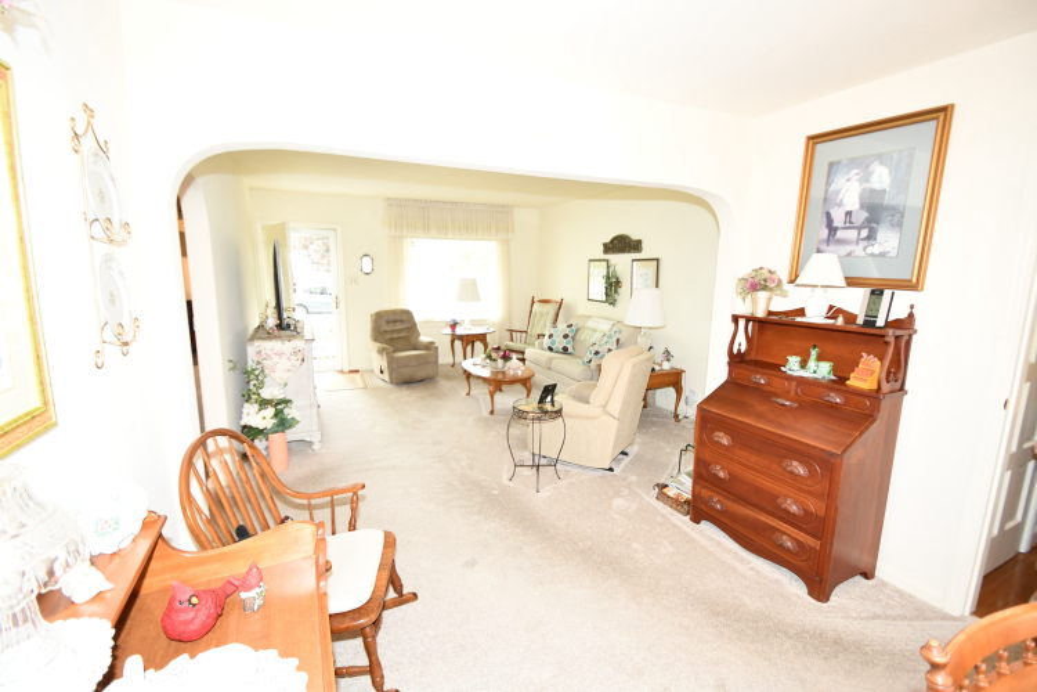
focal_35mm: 15
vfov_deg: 77.3
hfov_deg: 100.4
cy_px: 346
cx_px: 518
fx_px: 432
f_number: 4
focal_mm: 10
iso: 900
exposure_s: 1/60
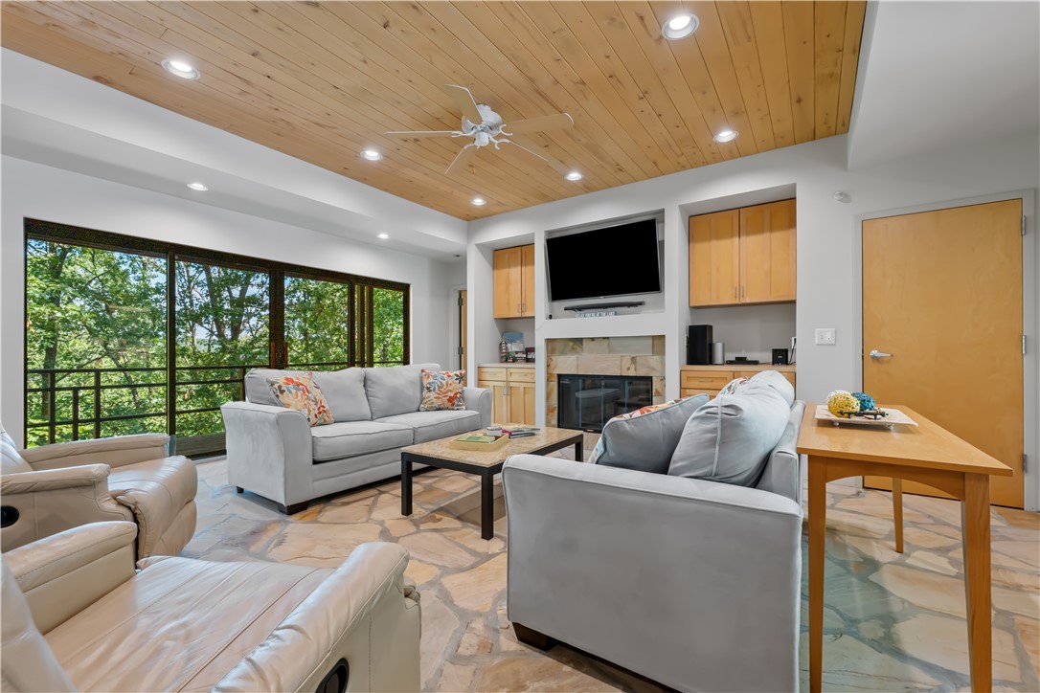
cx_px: 520
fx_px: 404
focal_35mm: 14
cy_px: 346
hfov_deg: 104.3
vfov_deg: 81.2
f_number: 8
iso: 400
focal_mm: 14
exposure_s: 1/2
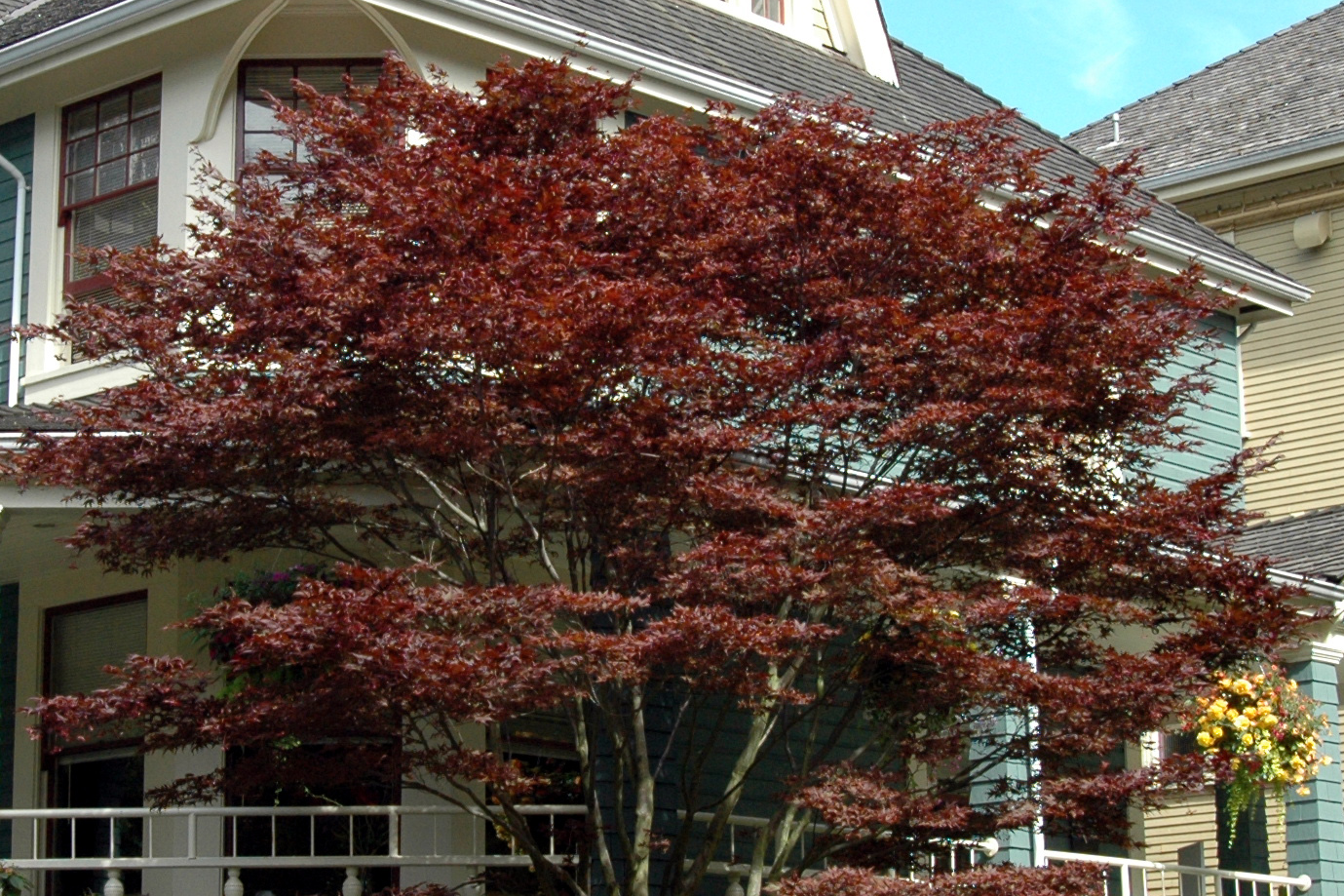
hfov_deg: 23.9
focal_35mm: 85
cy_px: 451
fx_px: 3173
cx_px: 507
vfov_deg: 16.1
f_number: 8
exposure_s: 1/250
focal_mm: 26
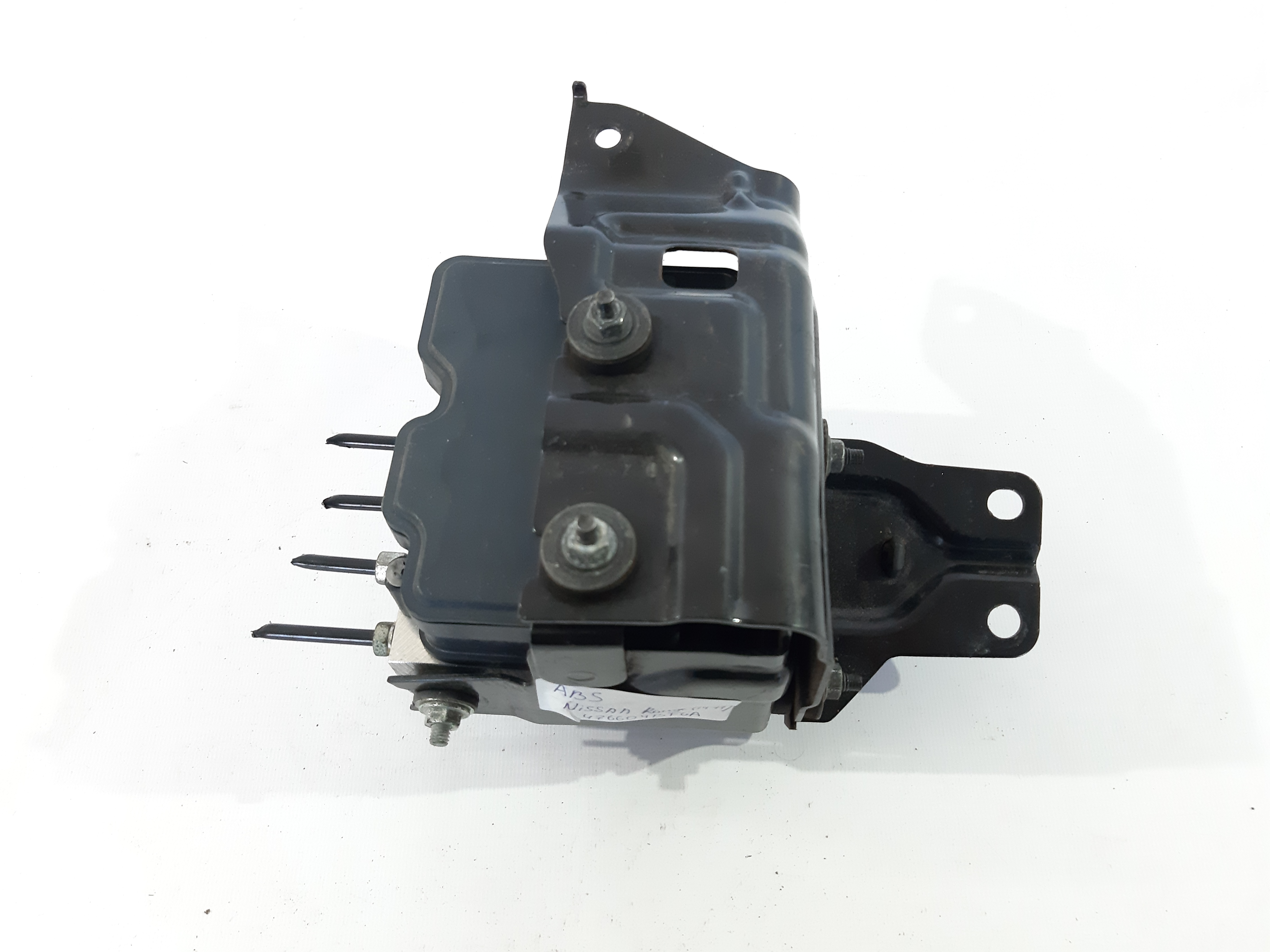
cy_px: 476
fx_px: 991
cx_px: 635
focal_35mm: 27
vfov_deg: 51.4
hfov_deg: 65.3
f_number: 1.7
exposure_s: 1/50
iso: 250
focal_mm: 3.93
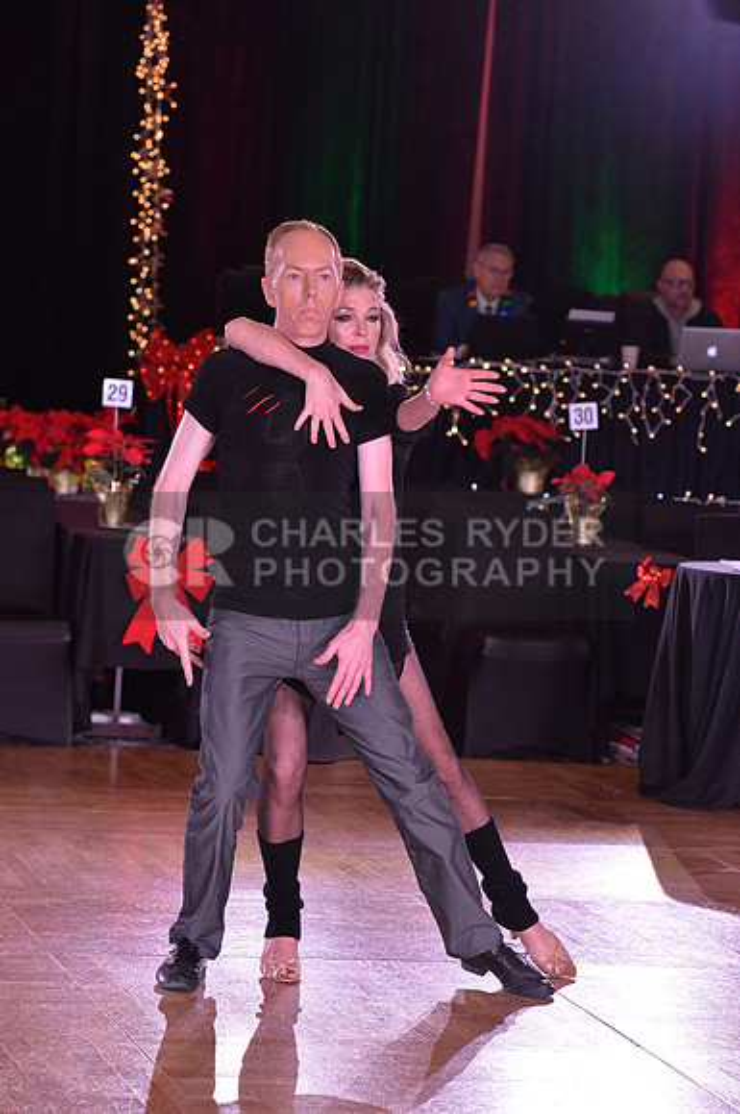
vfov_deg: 14.2
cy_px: 557
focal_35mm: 145
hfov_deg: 9.4
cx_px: 370
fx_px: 4484
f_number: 6.3
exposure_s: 1/250
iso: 2000
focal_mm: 145
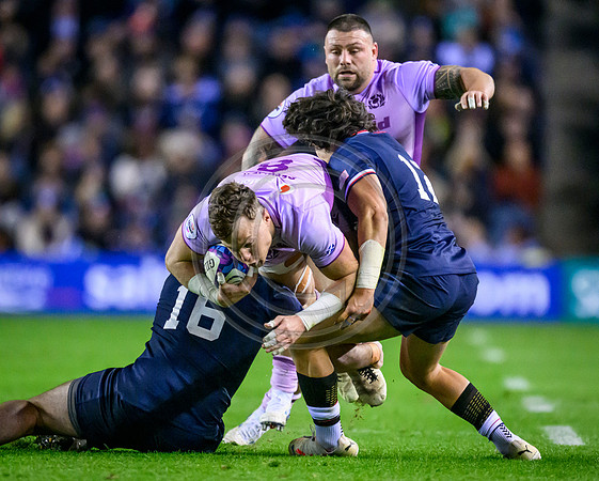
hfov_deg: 2.3
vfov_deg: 1.9
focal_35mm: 825
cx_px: 260
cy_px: 223
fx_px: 14649
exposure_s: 1/1250
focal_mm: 560
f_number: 4
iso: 10000
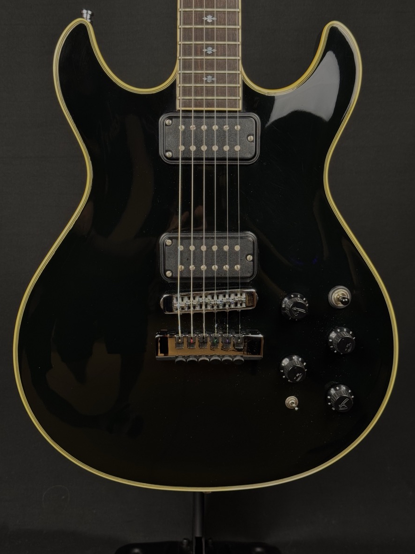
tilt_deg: -6.1
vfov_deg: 38.9
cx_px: 211
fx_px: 783
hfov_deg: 29.7
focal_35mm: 49
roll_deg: -0.6
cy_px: 277
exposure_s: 1/60
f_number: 1.78
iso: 100
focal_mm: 6.76
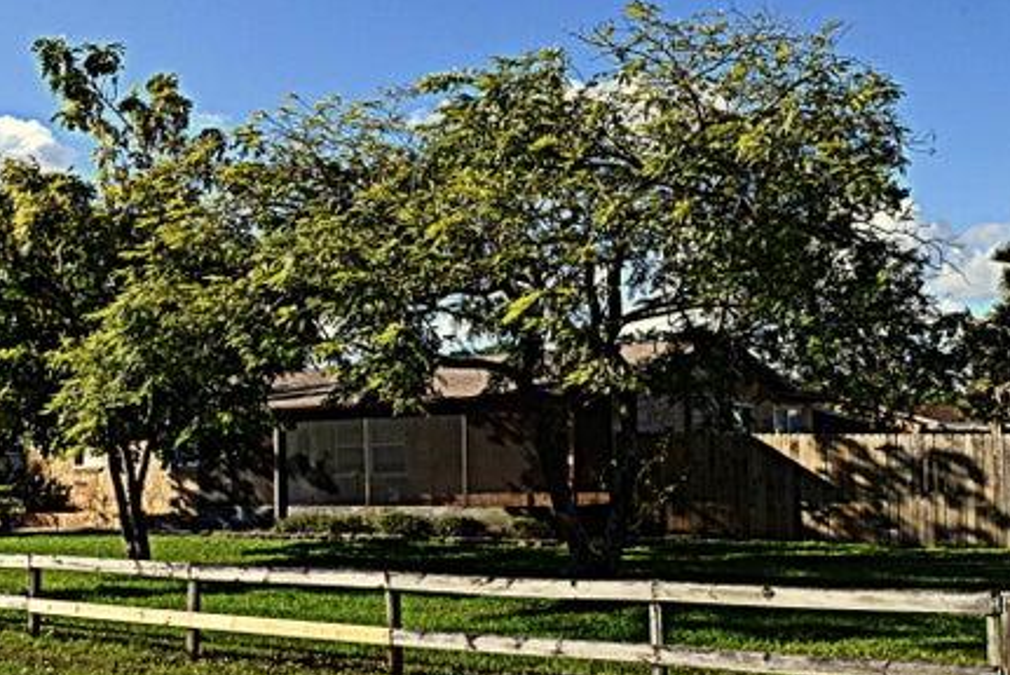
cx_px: 443
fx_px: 1263
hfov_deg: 43.5
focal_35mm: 45
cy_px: 335
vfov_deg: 29.9
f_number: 22
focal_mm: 18
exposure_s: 1/200
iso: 640
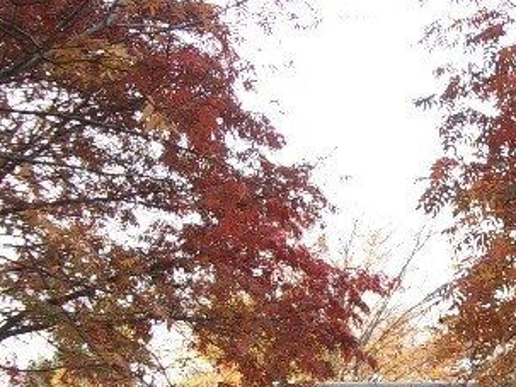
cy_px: 310
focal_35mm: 74
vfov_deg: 19.7
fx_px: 1103
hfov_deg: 25.4
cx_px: 473
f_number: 2.6
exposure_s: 1/320
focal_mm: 5.8
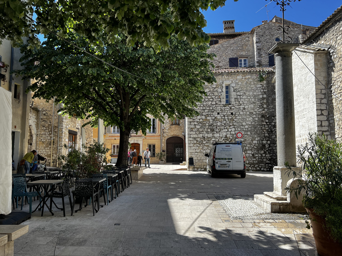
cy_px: 132
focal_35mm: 28
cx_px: 166
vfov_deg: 49.7
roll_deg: -0.1
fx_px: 277
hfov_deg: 63.4
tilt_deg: +5.1
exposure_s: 1/1196
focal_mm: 5.7
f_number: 1.5
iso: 50
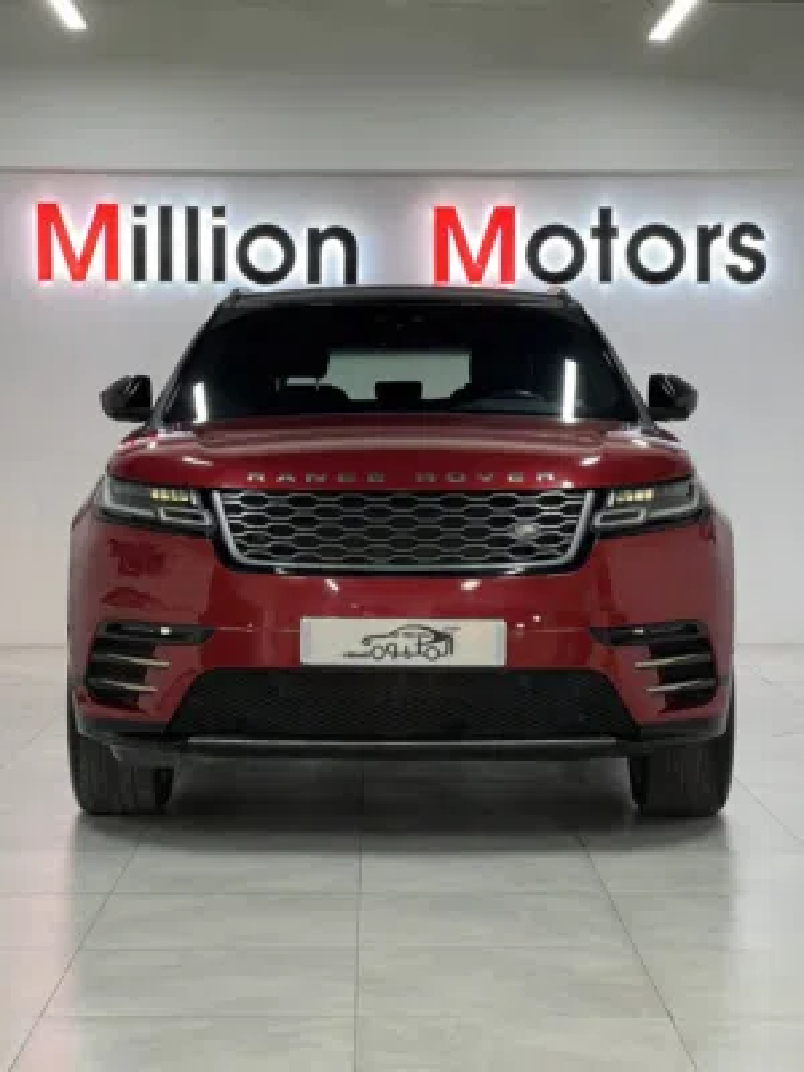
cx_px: 402
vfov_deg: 25.3
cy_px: 536
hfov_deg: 19.1
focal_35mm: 77
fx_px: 2385
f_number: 2.8
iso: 400
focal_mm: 9
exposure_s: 1/50
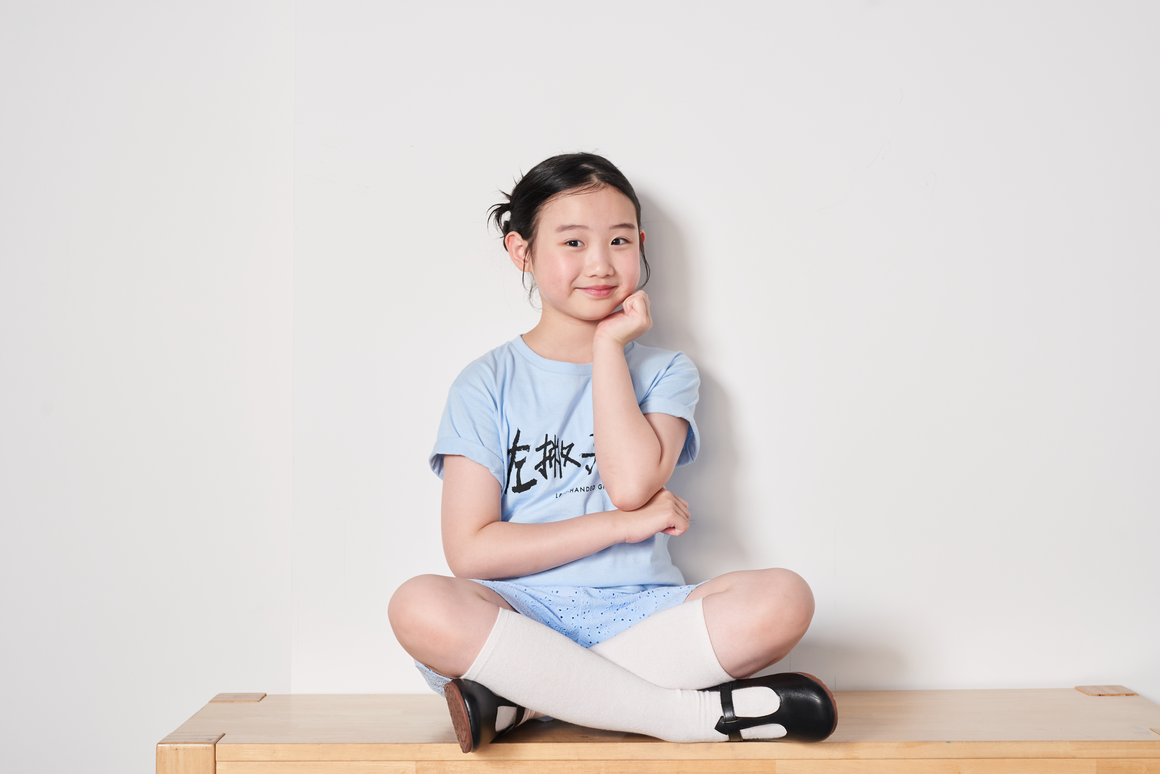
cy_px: 387
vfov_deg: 27.0
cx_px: 580
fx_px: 1612
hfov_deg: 39.6
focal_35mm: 50
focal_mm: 50
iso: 1250
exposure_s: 1/160
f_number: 6.3
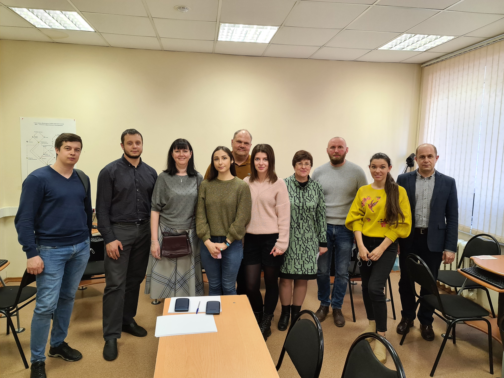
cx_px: 252
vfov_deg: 54.9
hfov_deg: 69.4
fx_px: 364
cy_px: 189
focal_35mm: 25
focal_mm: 7
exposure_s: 1/100
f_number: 1.8
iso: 250
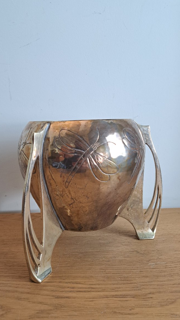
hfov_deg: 42.8
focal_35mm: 27
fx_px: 229
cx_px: 77
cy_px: 158
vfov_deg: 69.9
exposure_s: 1/50
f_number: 1.8
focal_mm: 5.23
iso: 100
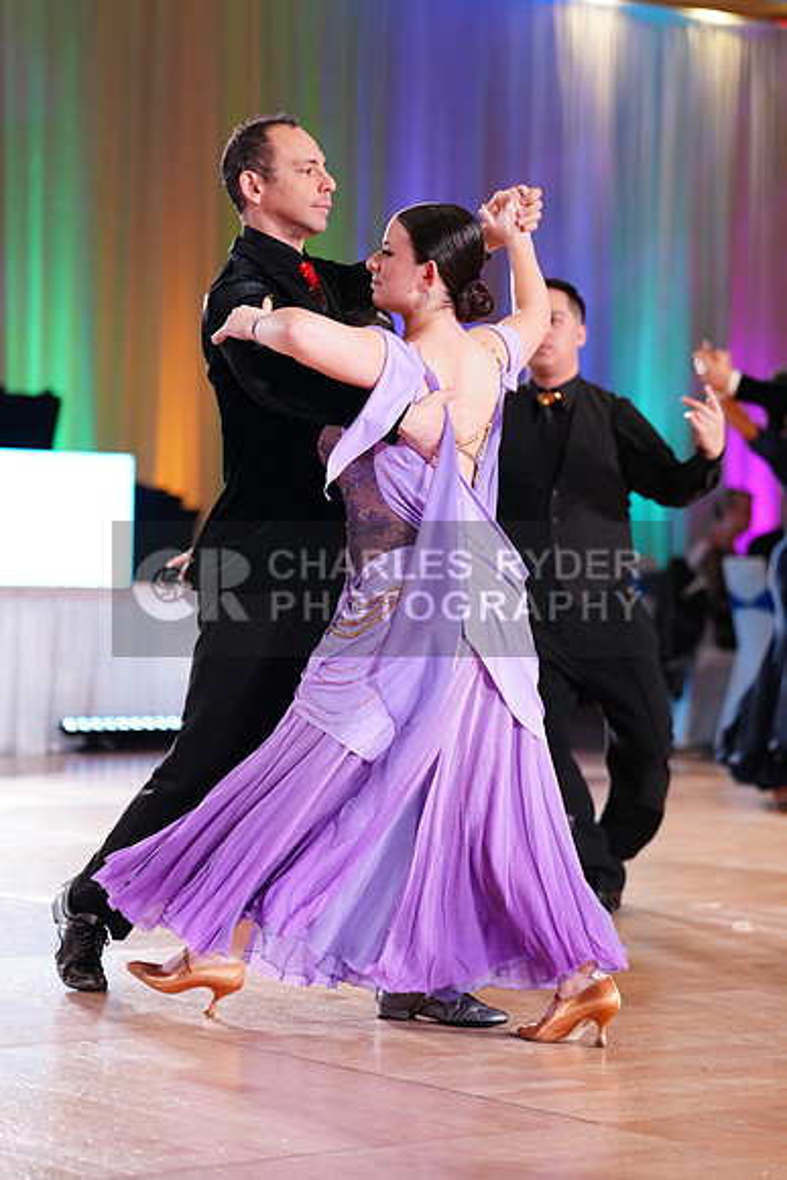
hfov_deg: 13.0
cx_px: 394
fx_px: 3441
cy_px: 590
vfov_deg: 19.5
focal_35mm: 105
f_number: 2.8
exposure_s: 1/500
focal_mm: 105
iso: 2000
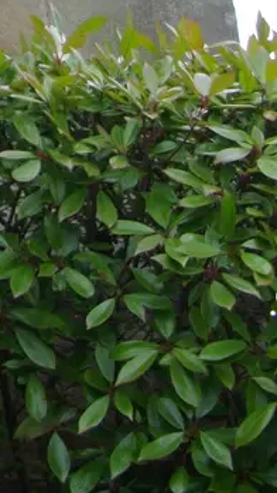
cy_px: -246
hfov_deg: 8.0
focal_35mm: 148
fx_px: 1935
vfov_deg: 13.7
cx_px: -168
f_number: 5.6
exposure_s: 1/125
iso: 100
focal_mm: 6.2
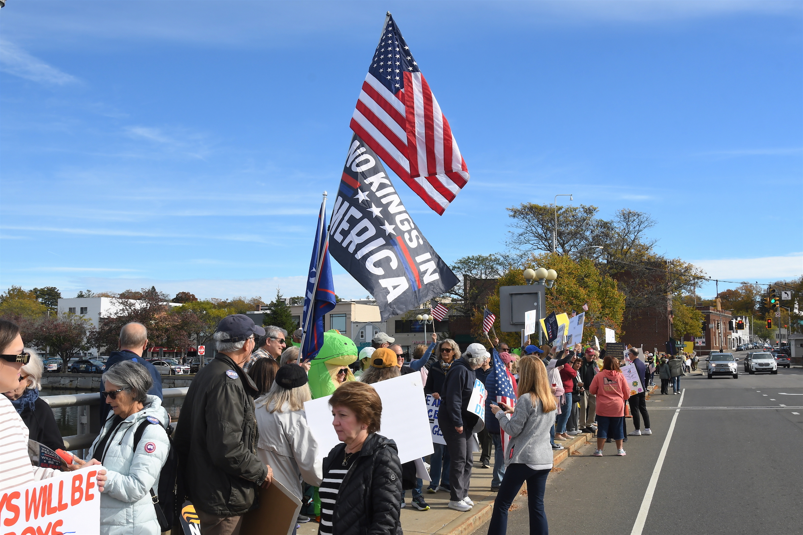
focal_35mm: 36
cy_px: 268
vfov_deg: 36.9
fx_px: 803
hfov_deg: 53.1
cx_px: 402
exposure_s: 1/250
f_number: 8
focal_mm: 24
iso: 200
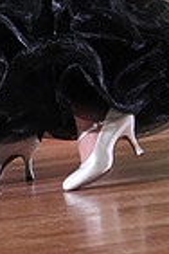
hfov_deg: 2.3
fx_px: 4154
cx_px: -73
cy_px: -227
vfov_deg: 3.5
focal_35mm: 590
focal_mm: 143
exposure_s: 1/400
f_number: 5.6
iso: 10000
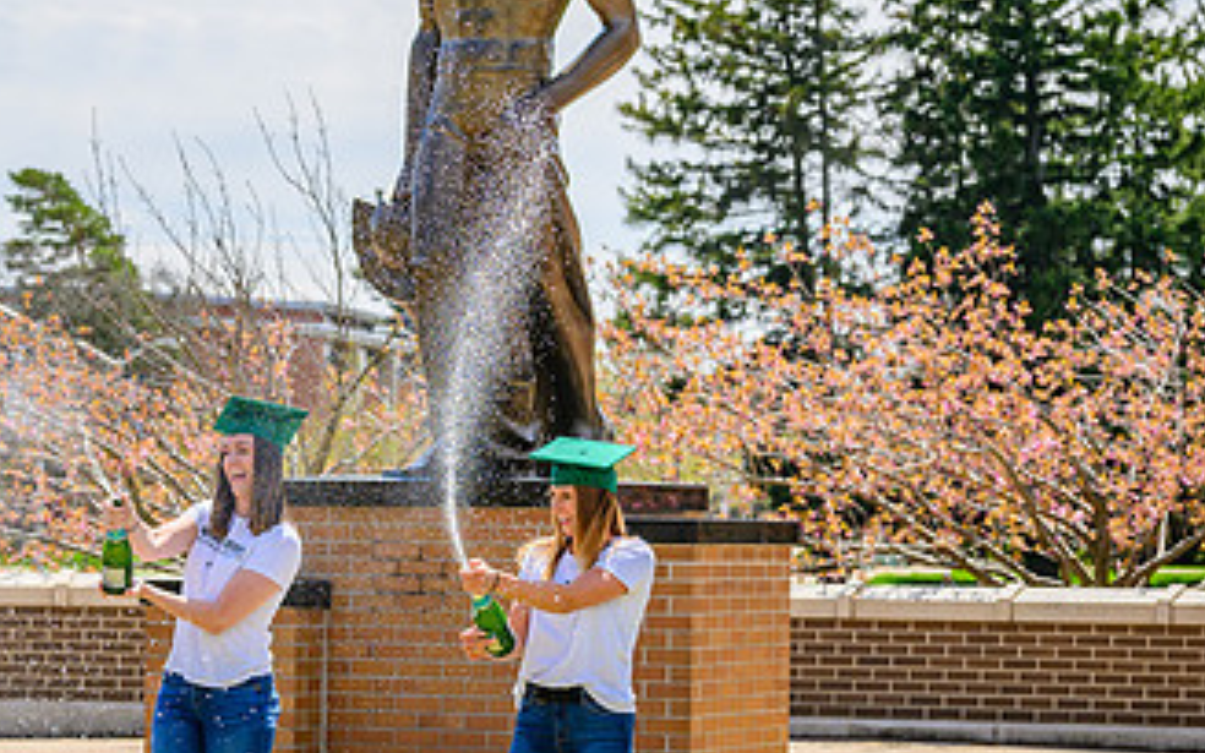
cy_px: 406
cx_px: 301
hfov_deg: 14.1
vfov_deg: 8.9
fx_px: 4860
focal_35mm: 148
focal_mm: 82
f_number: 5.6
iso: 400
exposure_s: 1/2000
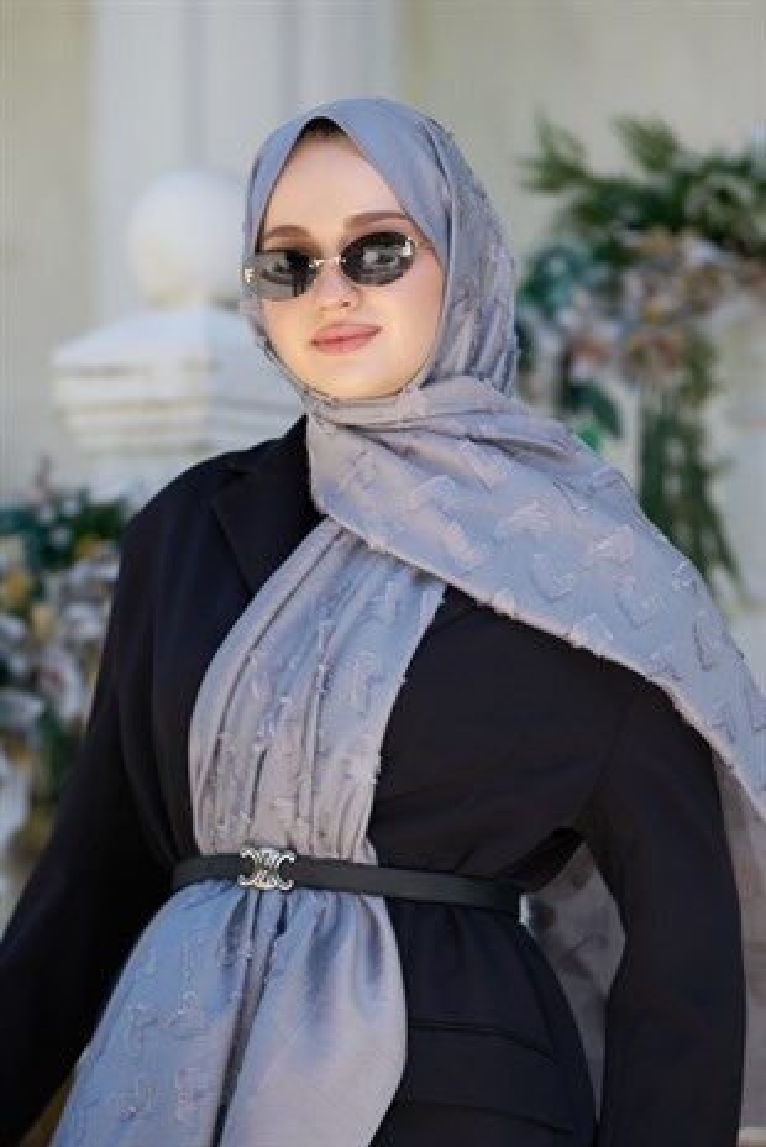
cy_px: 574
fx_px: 4302
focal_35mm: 135
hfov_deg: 10.2
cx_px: 383
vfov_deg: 15.2
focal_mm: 135
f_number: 4
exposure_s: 1/320
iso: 100
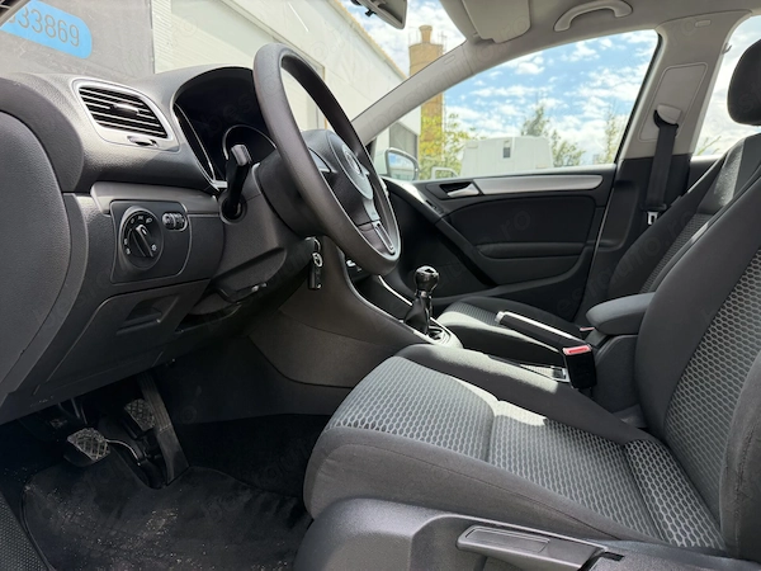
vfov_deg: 56.8
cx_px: 380
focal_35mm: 24
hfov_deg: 71.6
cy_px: 286
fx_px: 528
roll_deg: +1.8
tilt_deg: -7.5
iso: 100
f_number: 1.78
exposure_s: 1/765
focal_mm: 6.76
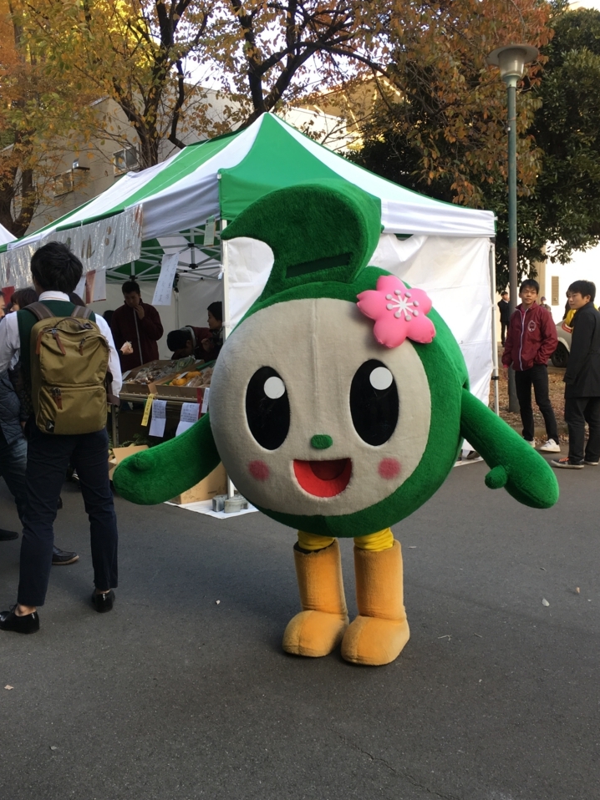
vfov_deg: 58.4
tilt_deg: -7.2
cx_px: 316
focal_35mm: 31
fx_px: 717
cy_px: 409
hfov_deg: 45.4
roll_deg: +1.2
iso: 32
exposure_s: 1/120
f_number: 2.2
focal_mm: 4.15
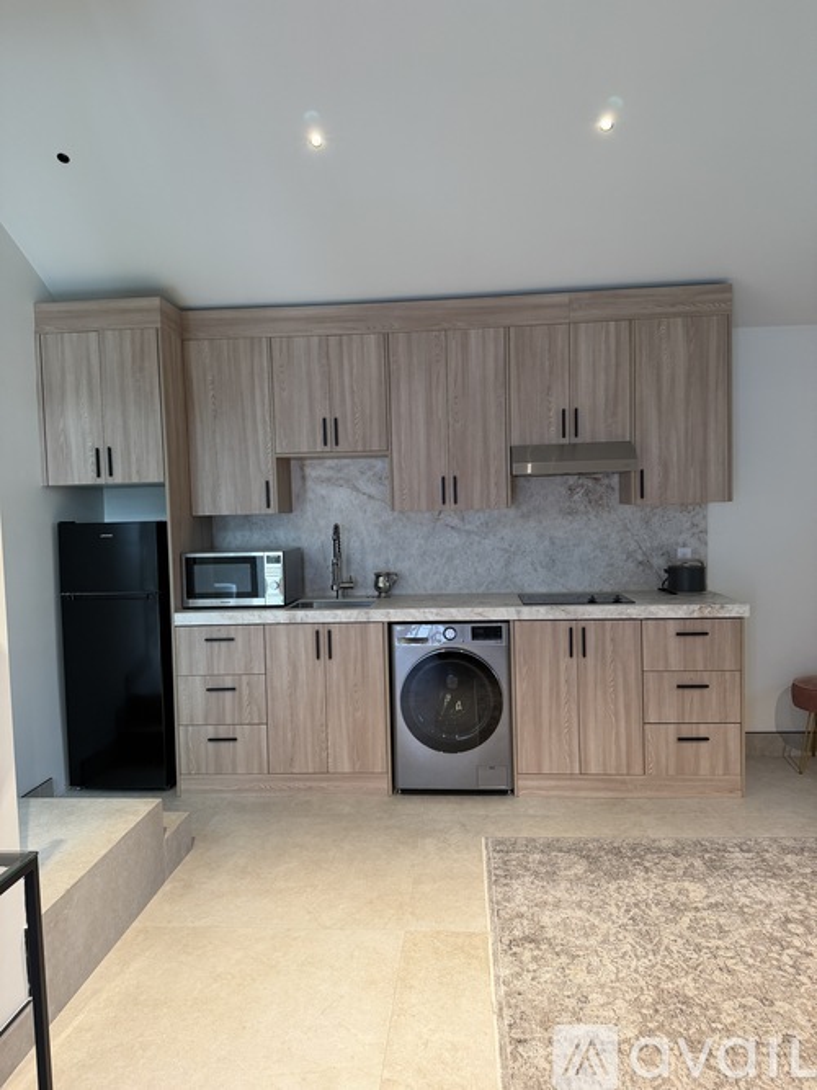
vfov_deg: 71.6
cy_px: 545
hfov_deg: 56.8
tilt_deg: -3.9
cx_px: 408
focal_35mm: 24
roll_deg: +2.0
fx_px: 755
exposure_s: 1/60
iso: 160
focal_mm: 6.76
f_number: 1.78
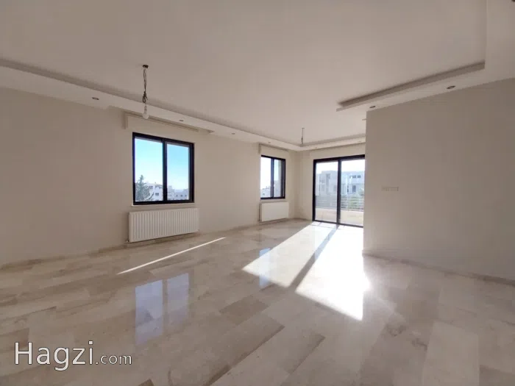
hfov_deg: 106.2
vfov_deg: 89.9
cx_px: 258
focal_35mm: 13
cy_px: 193
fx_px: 193
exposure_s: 1/202
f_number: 2.2
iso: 64
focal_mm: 1.3
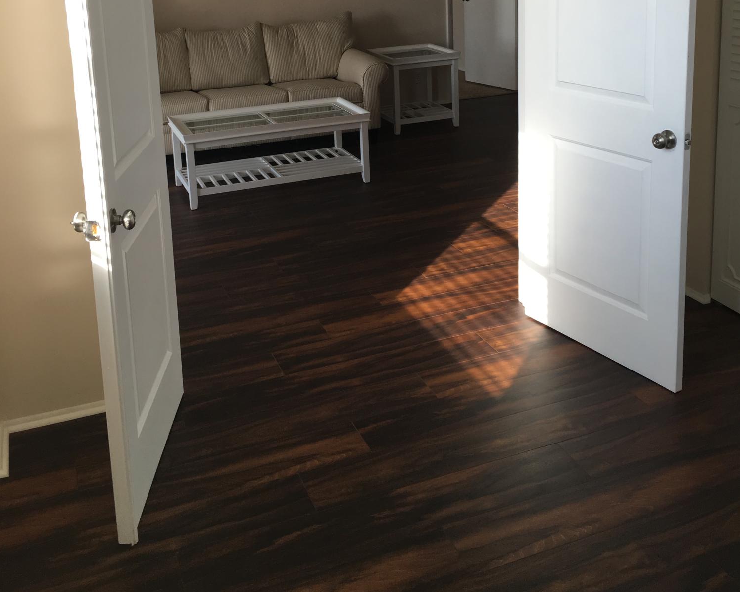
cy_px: 112
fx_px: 832
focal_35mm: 38
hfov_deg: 47.9
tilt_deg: -11.8
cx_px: 371
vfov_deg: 37.6
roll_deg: +1.8
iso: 32
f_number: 2.2
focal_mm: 4.15
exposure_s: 1/120
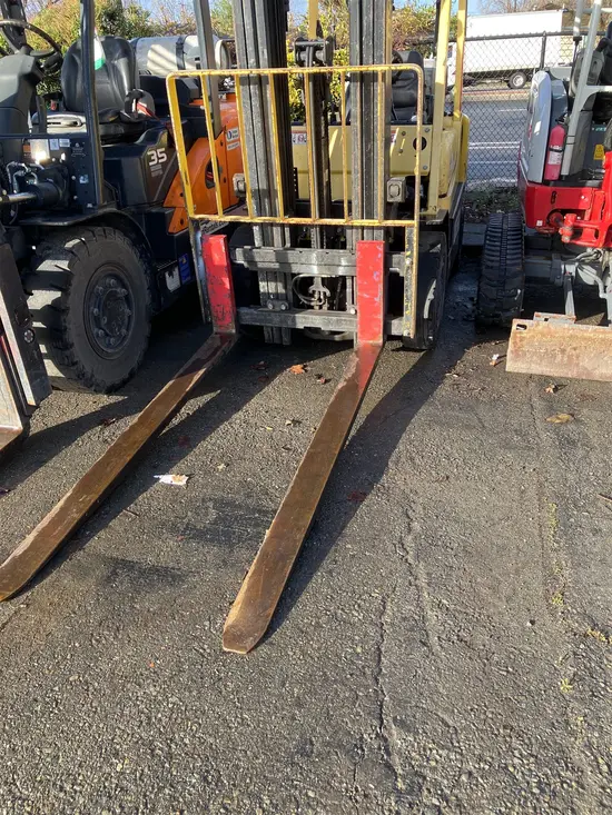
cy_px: 408
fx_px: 660
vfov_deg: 63.4
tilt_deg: -27.4
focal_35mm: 28
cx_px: 306
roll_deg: +2.3
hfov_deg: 49.8
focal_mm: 3.99
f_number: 1.8
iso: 25
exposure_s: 1/199
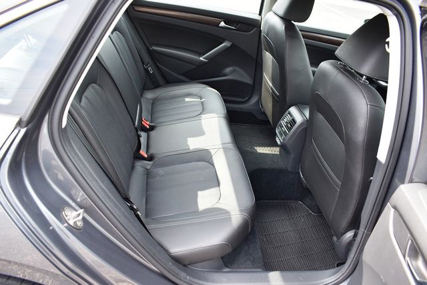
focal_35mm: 27
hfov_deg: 67.4
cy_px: 142
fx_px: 320
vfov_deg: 48.0
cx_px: 214
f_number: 4
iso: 400
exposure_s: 1/250
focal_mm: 18
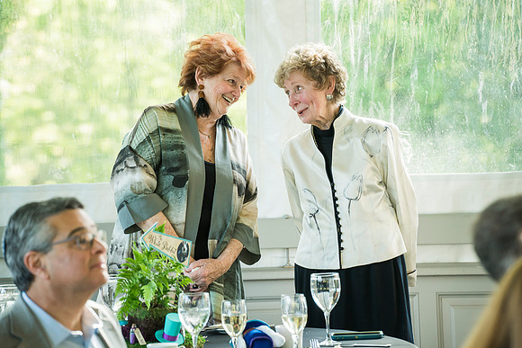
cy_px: 163
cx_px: 278
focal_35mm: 160
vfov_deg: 8.6
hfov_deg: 12.9
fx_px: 2314
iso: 800
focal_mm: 150
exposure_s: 1/160
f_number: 4.5
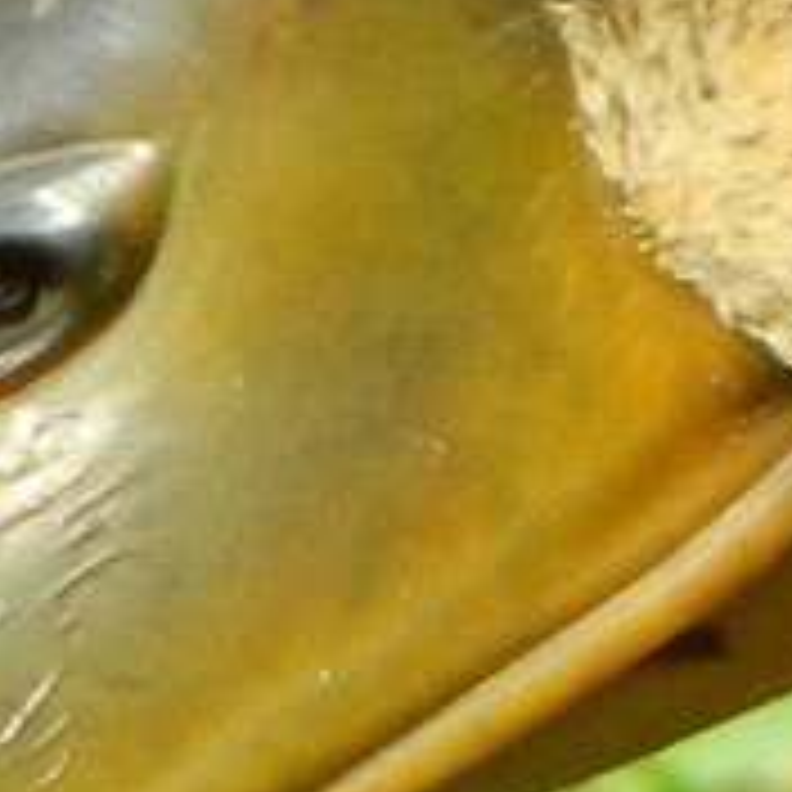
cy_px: 490
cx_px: 999
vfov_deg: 1.0
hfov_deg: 1.0
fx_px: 45998
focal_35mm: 1777
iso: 125
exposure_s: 1/400
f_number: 5.4
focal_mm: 39.7
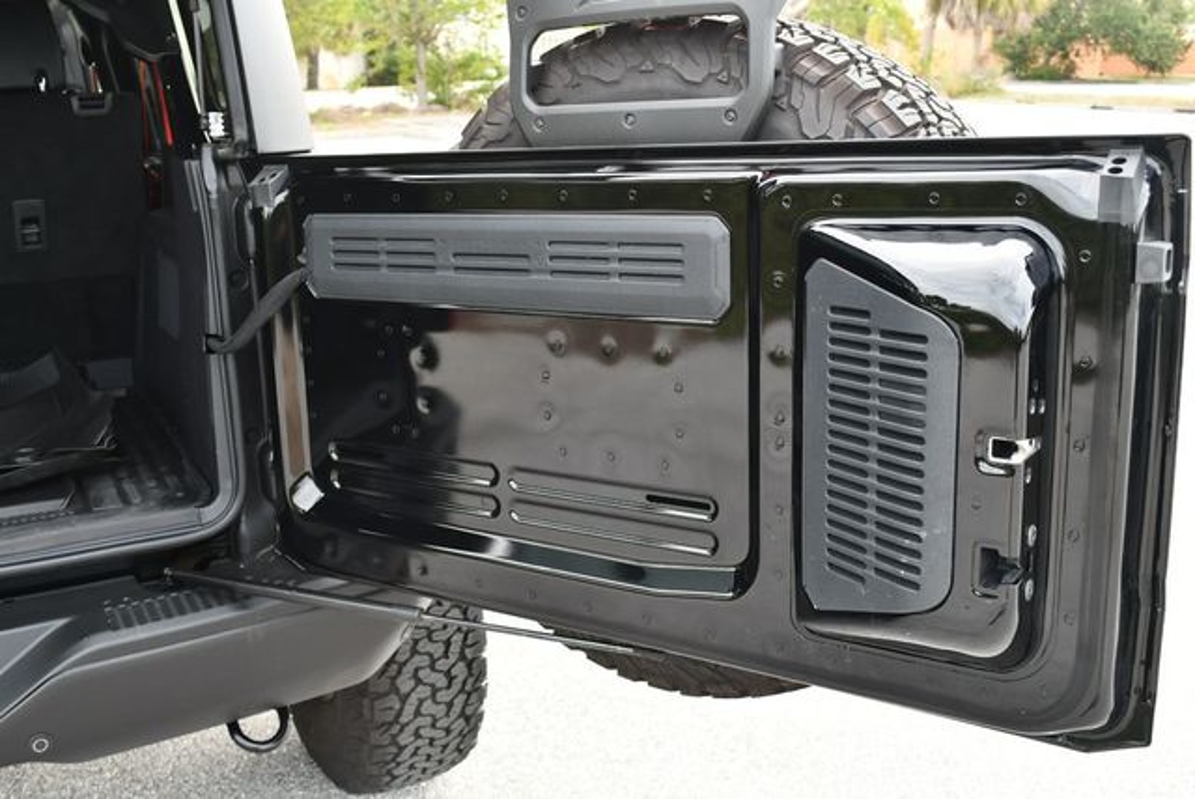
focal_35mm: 36
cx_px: 598
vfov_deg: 36.9
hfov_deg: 53.1
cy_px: 400
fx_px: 1196
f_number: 4.5
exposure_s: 1/250
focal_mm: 18
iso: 400
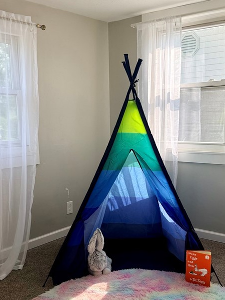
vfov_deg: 45.6
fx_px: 355
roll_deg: +0.1
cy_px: 176
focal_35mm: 41
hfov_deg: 35.1
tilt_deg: -9.4
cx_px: 124
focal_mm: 6.76
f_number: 1.78
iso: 80
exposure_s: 1/1139
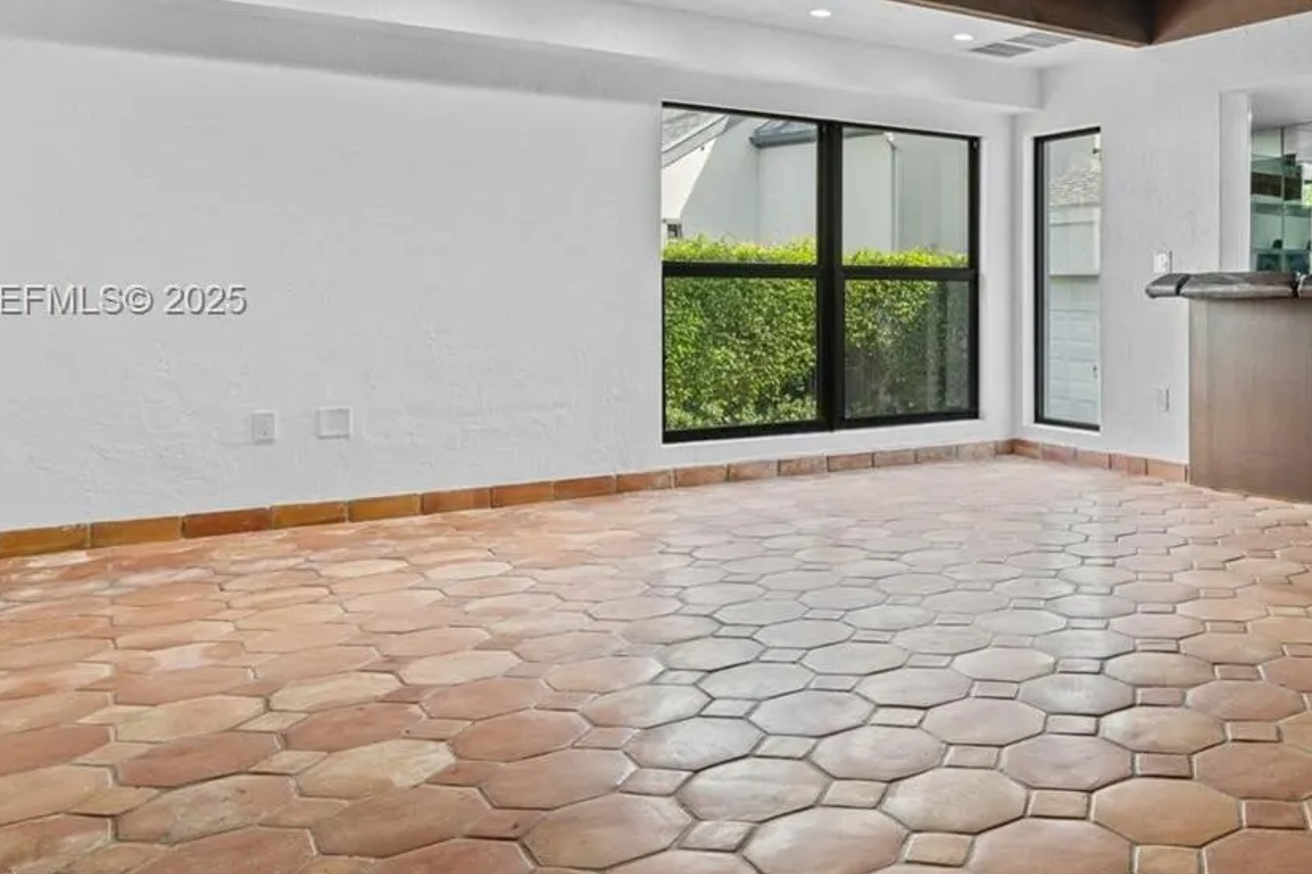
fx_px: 1129
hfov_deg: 56.6
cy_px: 302
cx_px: 1021
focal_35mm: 31
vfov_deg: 41.8
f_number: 8
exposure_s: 1/3
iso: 320
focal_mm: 16
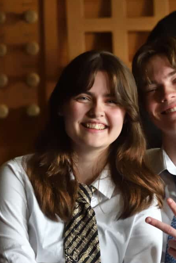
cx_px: 129
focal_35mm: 285
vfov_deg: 7.2
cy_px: 132
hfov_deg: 4.8
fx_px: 2090
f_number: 3.5
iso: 4000
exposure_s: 1/320
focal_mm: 125
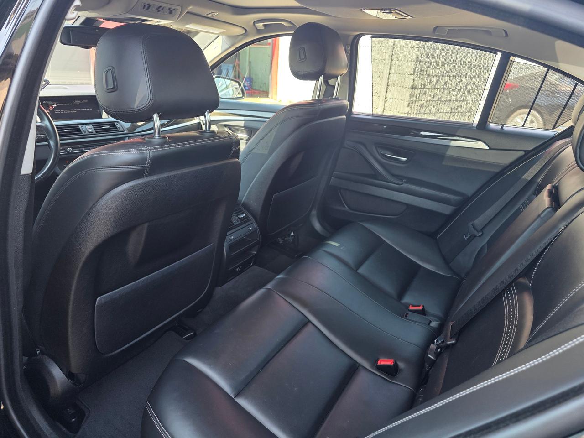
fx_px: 388
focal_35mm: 23
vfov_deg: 58.9
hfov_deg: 73.9
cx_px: 292
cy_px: 219
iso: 100
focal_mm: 6.3
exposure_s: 1/180
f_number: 1.7
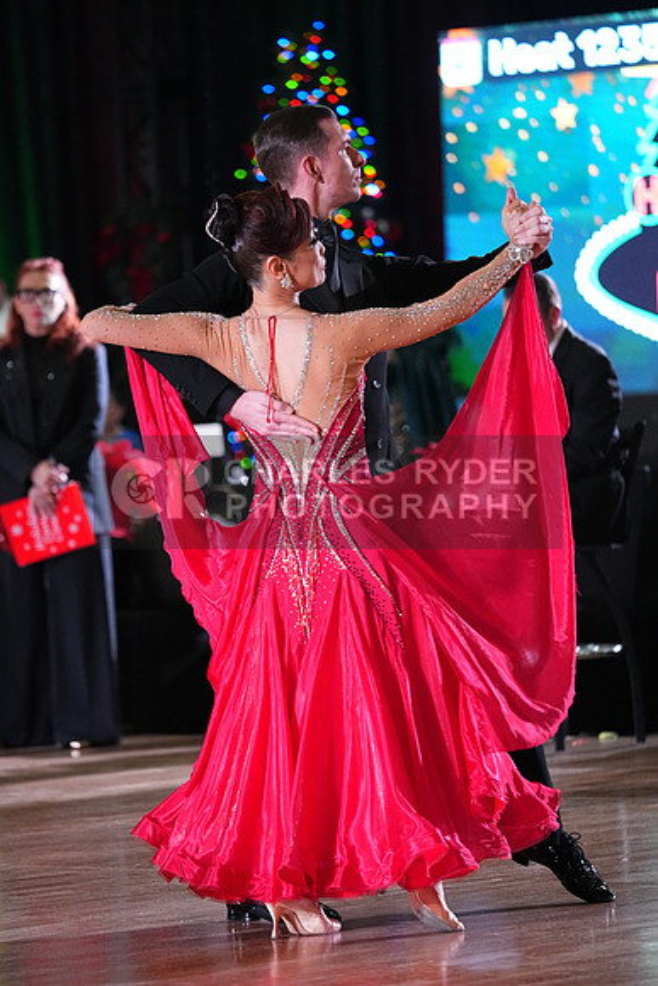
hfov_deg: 6.9
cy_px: 493
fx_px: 5480
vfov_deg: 10.3
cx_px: 329
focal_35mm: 200
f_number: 4
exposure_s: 1/400
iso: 6400
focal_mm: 200
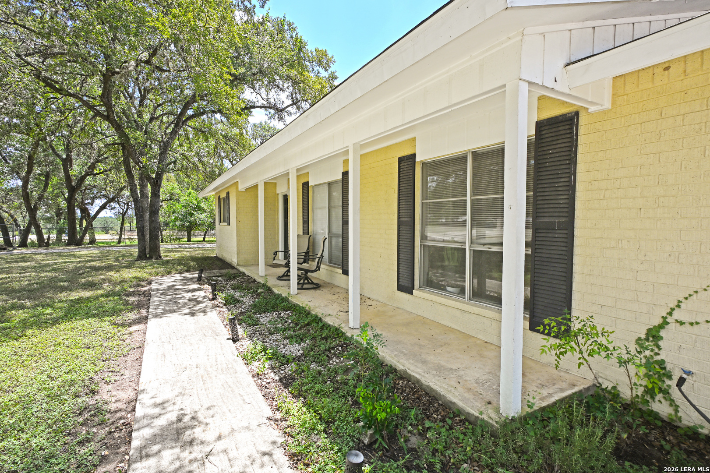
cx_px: 355
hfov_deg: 90.0
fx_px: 355
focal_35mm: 18
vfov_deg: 67.4
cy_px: 236
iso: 64
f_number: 6.3
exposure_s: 1/125
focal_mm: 12
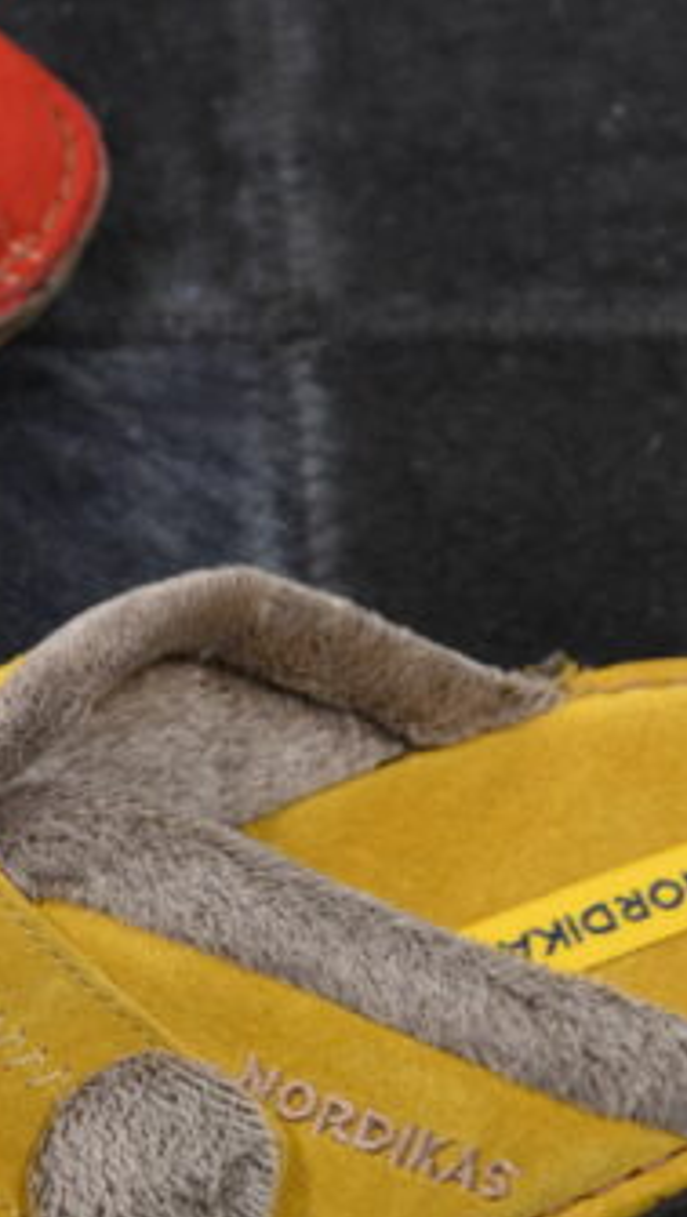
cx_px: -71
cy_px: -33
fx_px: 4653
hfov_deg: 8.4
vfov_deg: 14.6
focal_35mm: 144
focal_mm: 30
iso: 400
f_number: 4.5
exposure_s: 1/15
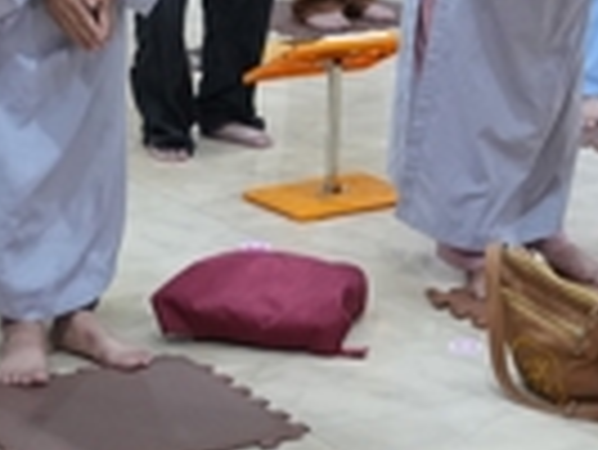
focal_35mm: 164
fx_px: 2836
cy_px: -389
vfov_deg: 8.7
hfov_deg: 12.0
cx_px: 247
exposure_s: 1/125
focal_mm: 35
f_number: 2.8
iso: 4000
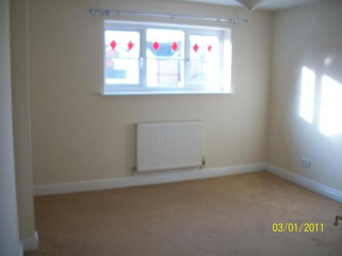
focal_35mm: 35
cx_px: 171
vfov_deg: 40.7
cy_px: 128
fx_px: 346
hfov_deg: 52.6
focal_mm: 6.3
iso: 80
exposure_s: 1/30
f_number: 3.1
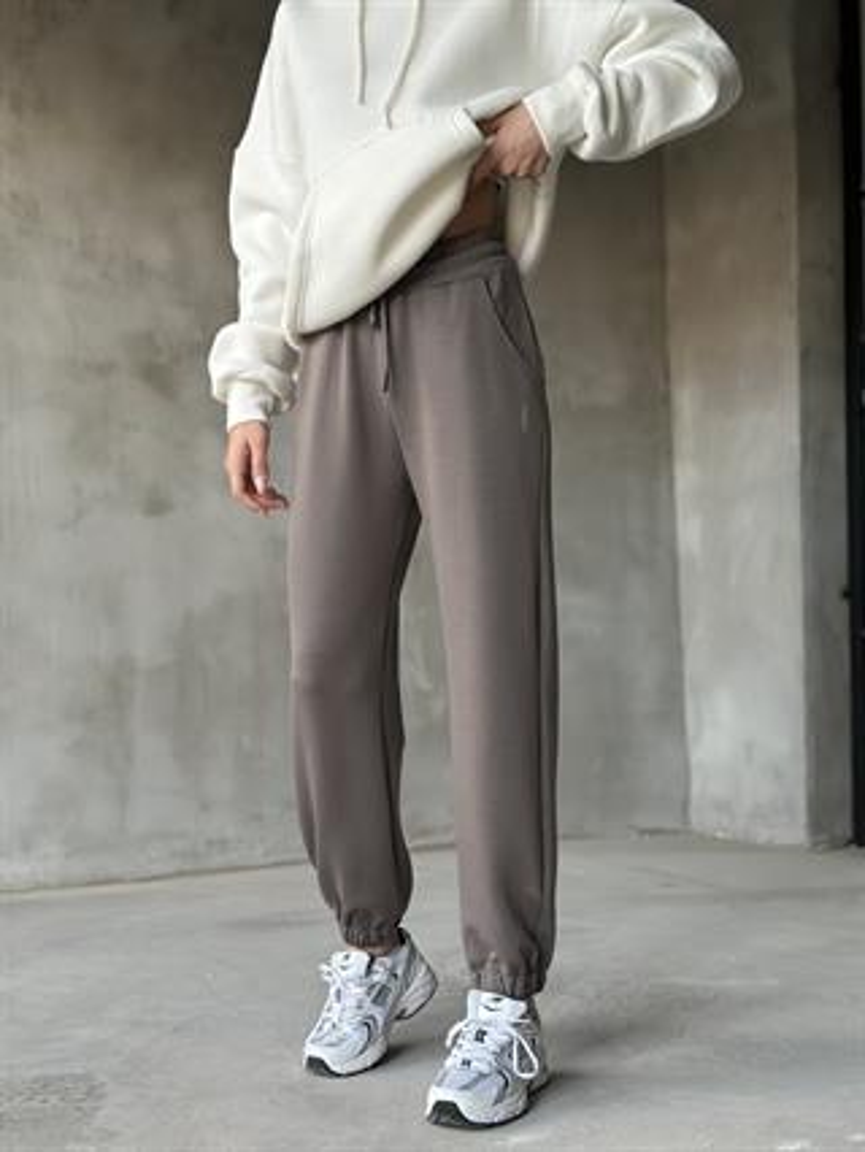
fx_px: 1598
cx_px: 432
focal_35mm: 48
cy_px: 576
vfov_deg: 39.6
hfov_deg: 30.3
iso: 250
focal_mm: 6.86
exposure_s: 1/60
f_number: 1.78
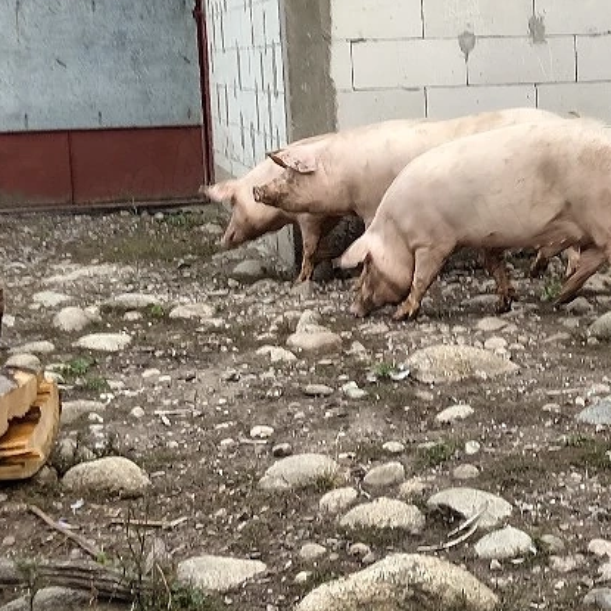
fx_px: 1657
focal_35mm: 83
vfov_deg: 20.8
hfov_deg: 20.2
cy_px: 222
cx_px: 614
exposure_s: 1/33.3
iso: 111
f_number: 1.8
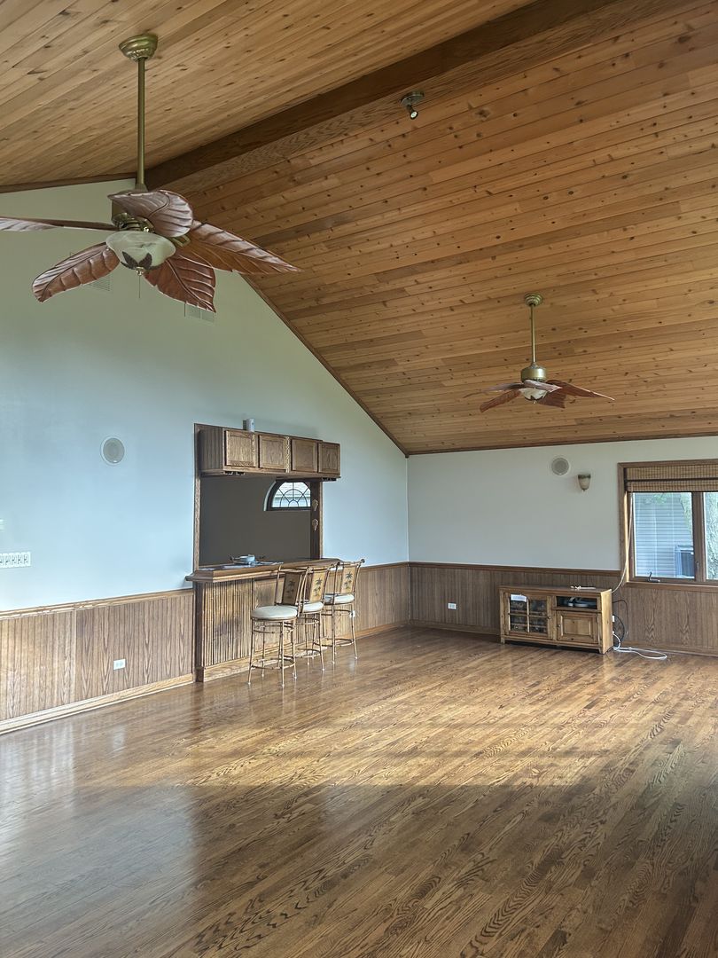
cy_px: 479
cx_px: 359
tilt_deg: +3.8
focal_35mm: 26
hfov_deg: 53.1
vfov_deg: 67.3
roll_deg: +0.9
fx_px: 719
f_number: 1.5
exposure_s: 1/104
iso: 125
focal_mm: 5.7
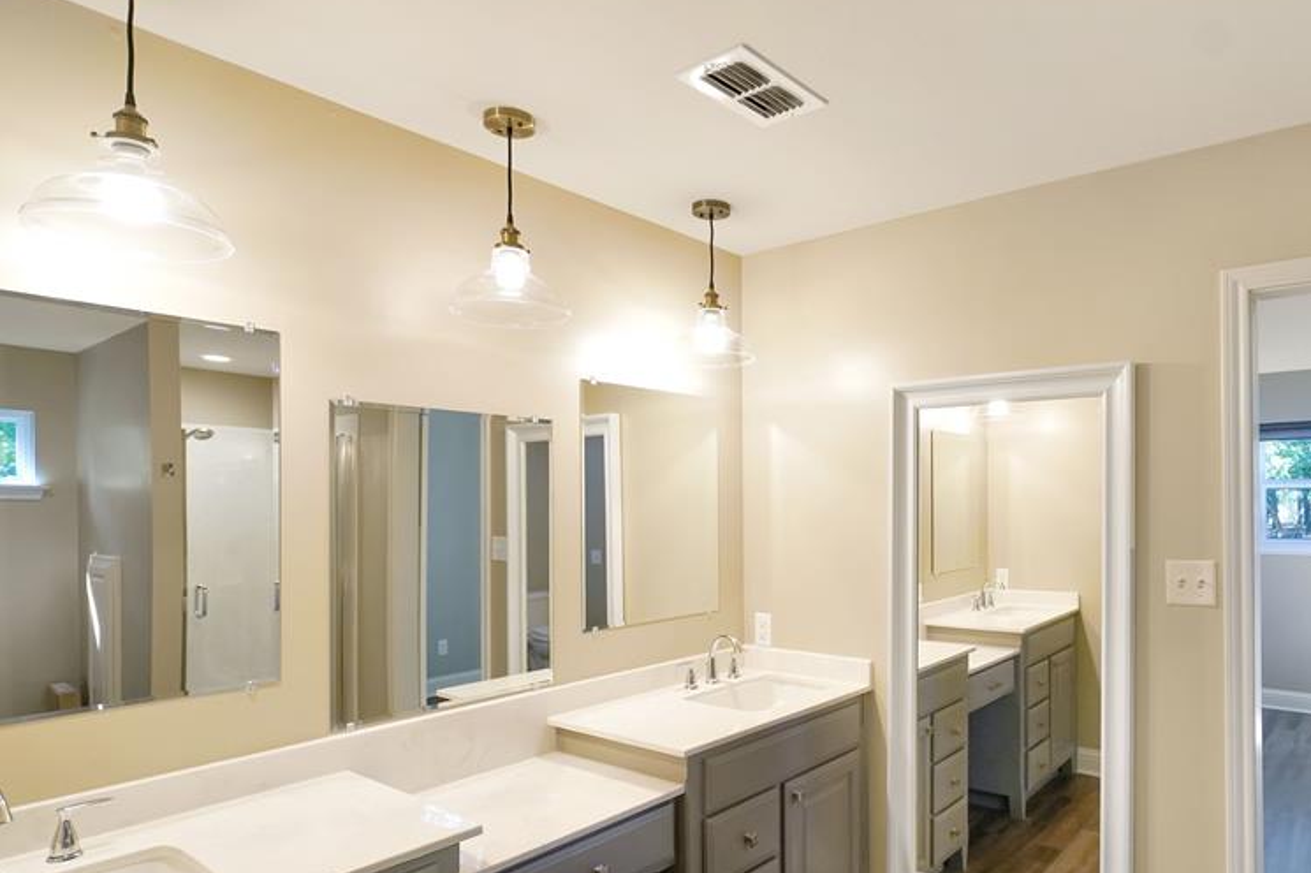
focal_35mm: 22
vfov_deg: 57.0
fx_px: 801
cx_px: 815
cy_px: 493
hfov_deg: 77.3
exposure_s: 1/160
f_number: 4
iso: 1250
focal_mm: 16
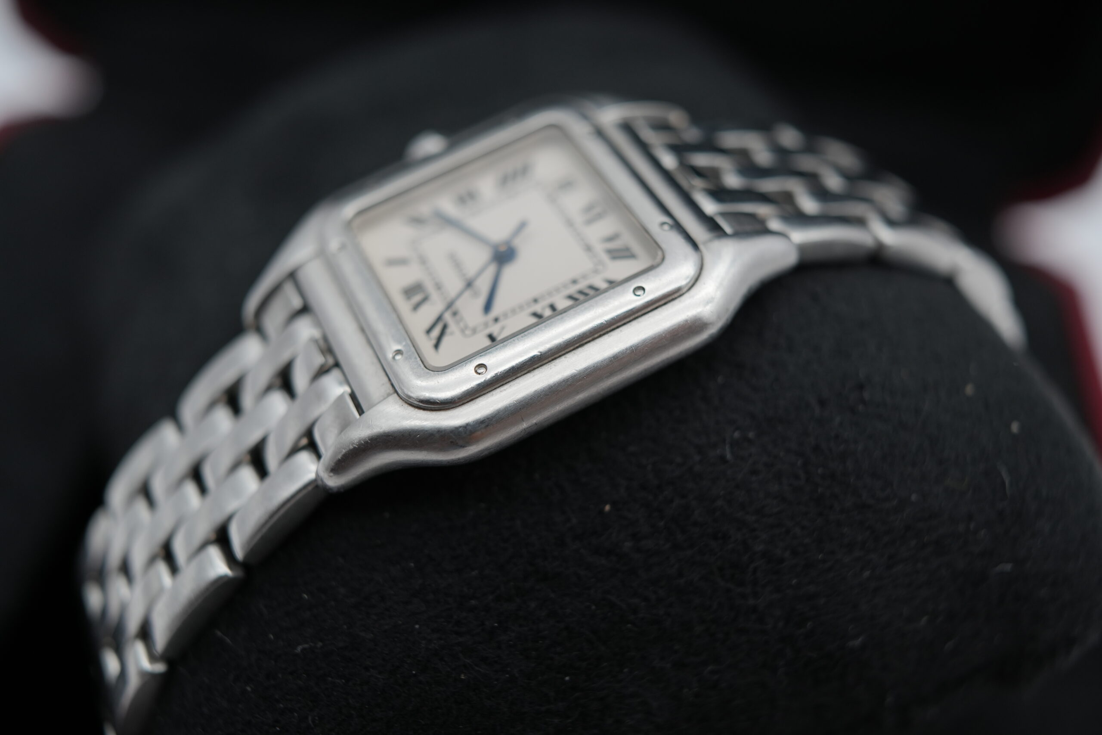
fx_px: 1071
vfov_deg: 37.9
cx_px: 551
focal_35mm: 35
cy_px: 368
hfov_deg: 54.4
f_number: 5
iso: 400
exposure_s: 1/250
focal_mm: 35
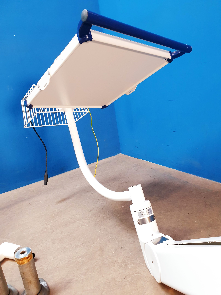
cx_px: 110
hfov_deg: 53.1
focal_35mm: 26
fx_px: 221
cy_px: 148
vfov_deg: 67.3
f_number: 2.4
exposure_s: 1/50
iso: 320
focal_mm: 4.3
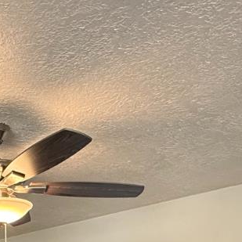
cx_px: 21
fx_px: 475
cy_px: 377
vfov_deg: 22.6
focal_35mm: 60
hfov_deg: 27.5
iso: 200
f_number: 2.2
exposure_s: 1/120
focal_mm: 2.22
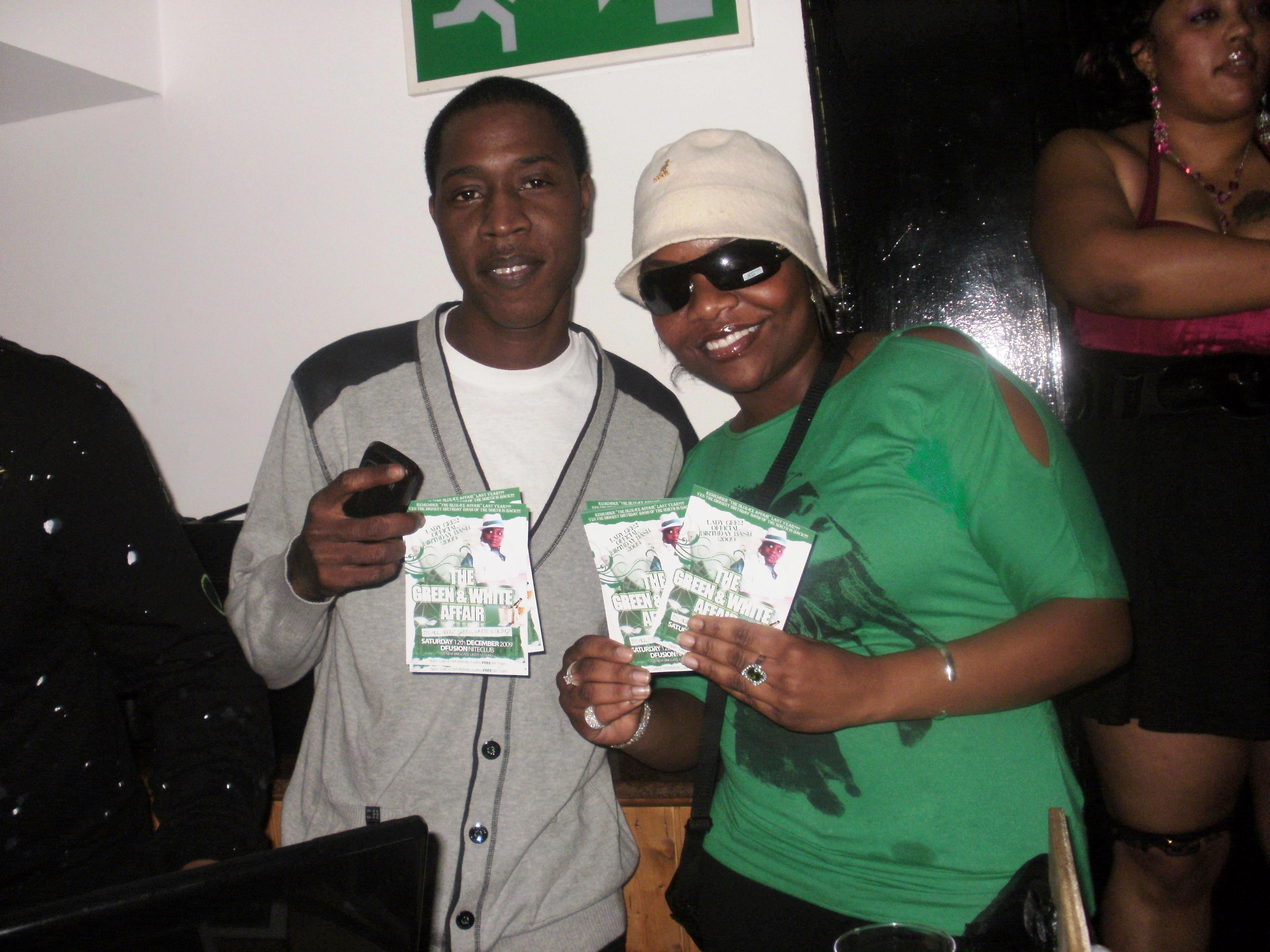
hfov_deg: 51.4
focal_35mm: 36
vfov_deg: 39.7
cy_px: 476
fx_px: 1321
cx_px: 635
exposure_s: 1/30
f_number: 3.5
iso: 125
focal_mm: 6.3
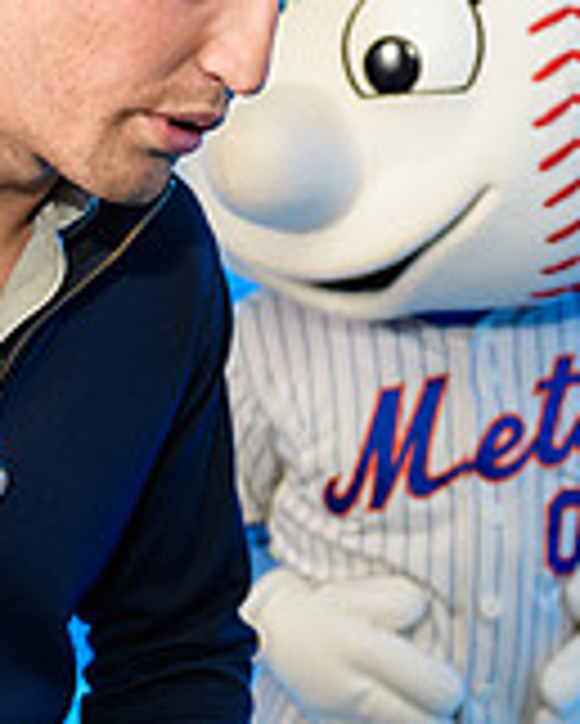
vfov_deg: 21.6
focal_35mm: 88
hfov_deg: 17.4
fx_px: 1886
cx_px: 211
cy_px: 474
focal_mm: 26
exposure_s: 1/125
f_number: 3.2
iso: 400
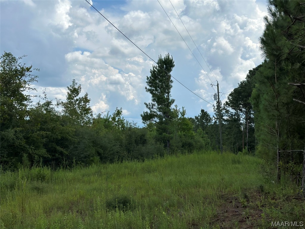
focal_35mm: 48
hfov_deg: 39.7
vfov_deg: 30.3
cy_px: 114
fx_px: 423
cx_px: 152
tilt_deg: +3.0
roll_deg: -3.6
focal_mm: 6.86
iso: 100
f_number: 1.78
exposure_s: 1/8197
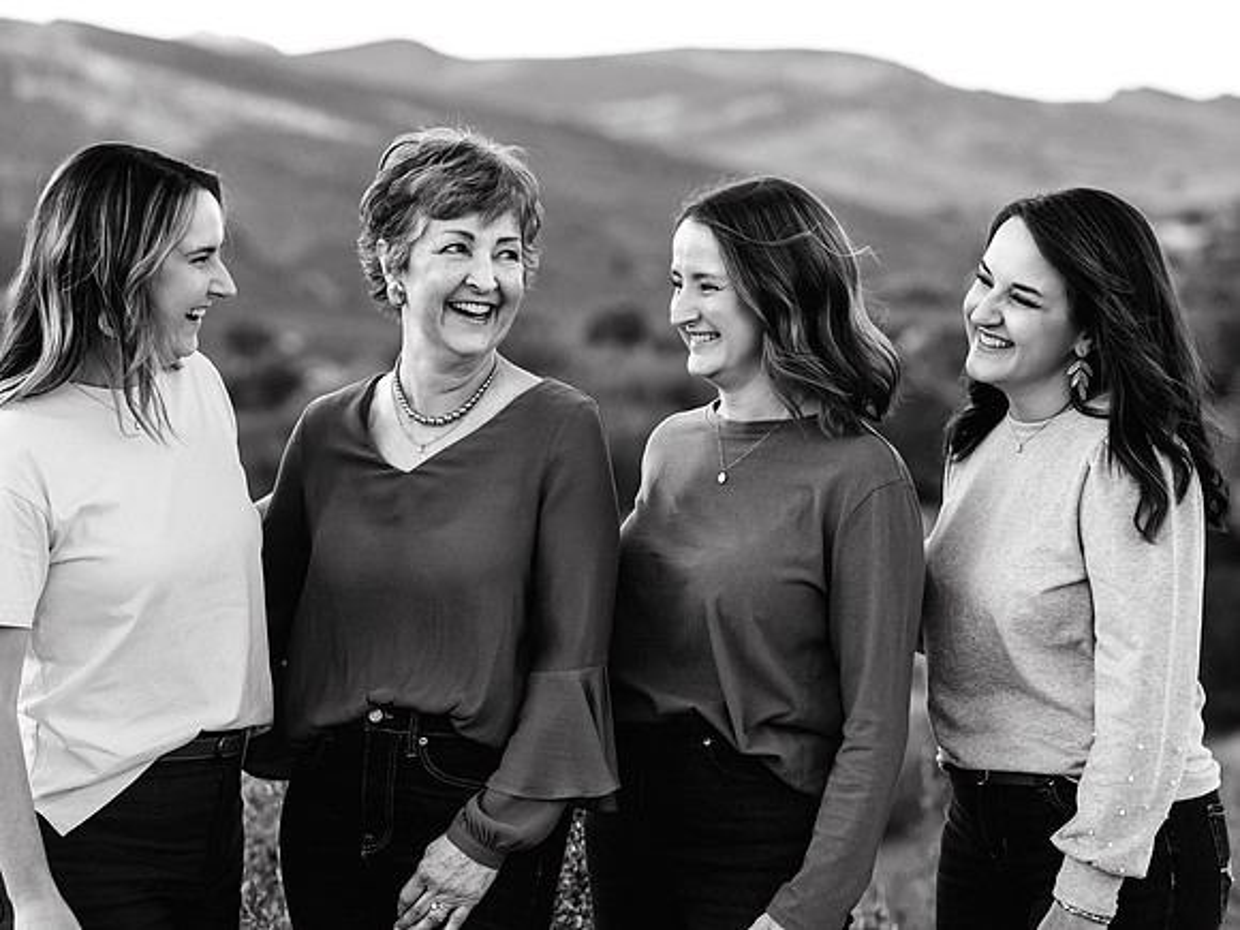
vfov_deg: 11.0
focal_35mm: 135
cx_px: 620
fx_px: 4846
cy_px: 465
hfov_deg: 14.6
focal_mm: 125
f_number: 4.5
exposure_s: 1/160
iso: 500
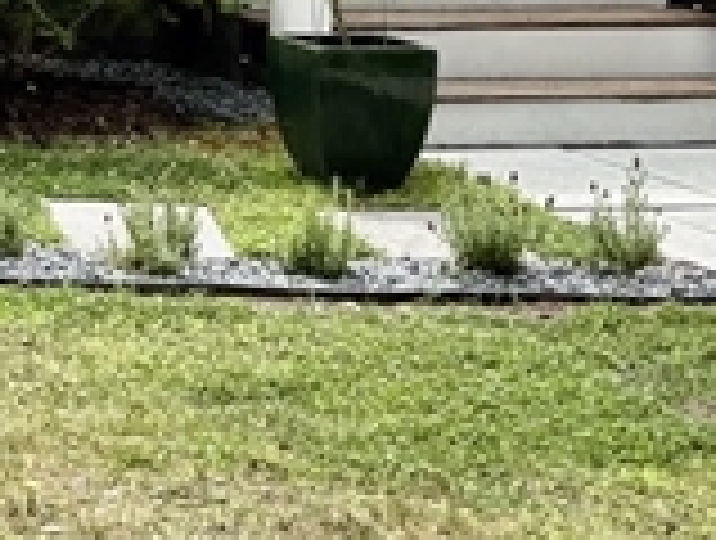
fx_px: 3462
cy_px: -598
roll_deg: -0.6
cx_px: -883
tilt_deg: +2.4
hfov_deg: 10.5
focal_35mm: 167
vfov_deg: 8.4
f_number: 1.6
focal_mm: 5.96
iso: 64
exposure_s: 1/2208
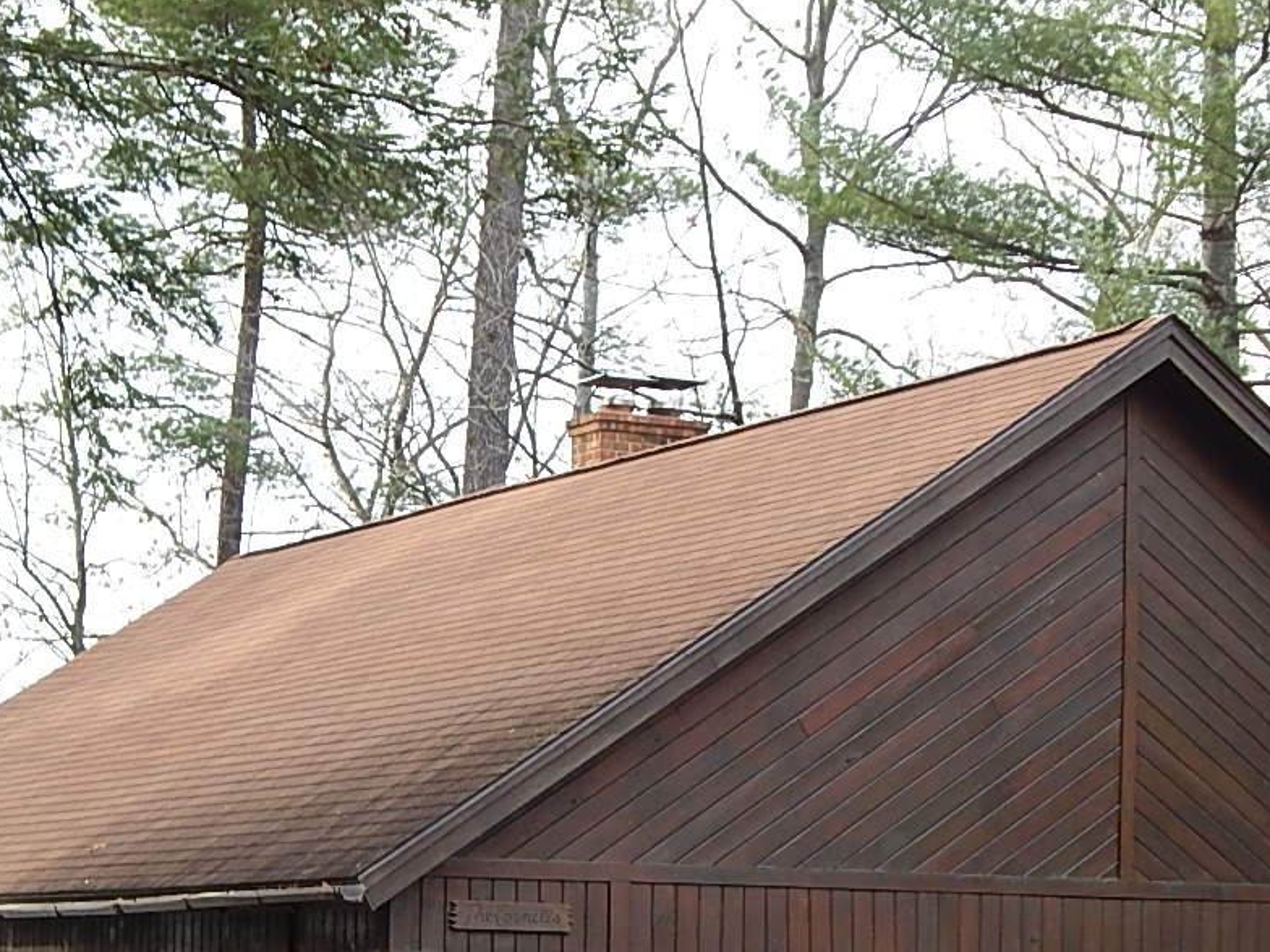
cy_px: 939
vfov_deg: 14.6
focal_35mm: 100
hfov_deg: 19.6
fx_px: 3669
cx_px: 590
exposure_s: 1/100
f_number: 3.7
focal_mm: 8.6
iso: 125
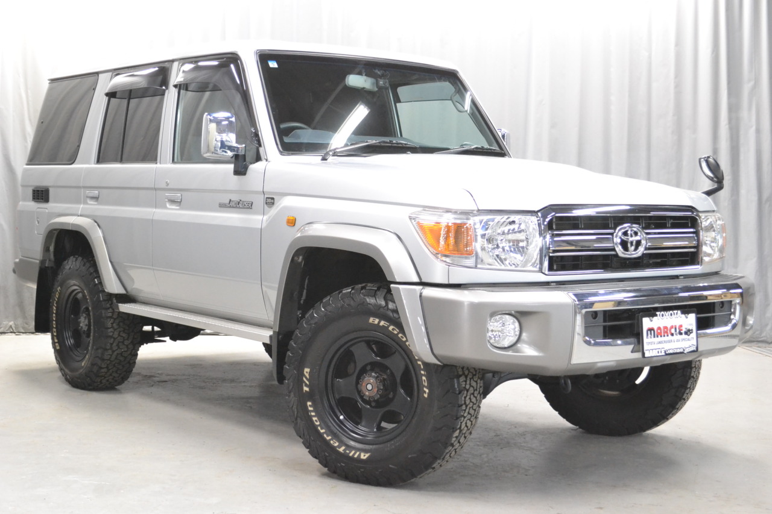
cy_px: 257
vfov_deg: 25.7
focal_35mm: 52
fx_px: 1126
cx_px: 386
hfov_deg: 37.9
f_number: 5
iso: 3200
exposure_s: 1/40
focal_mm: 35
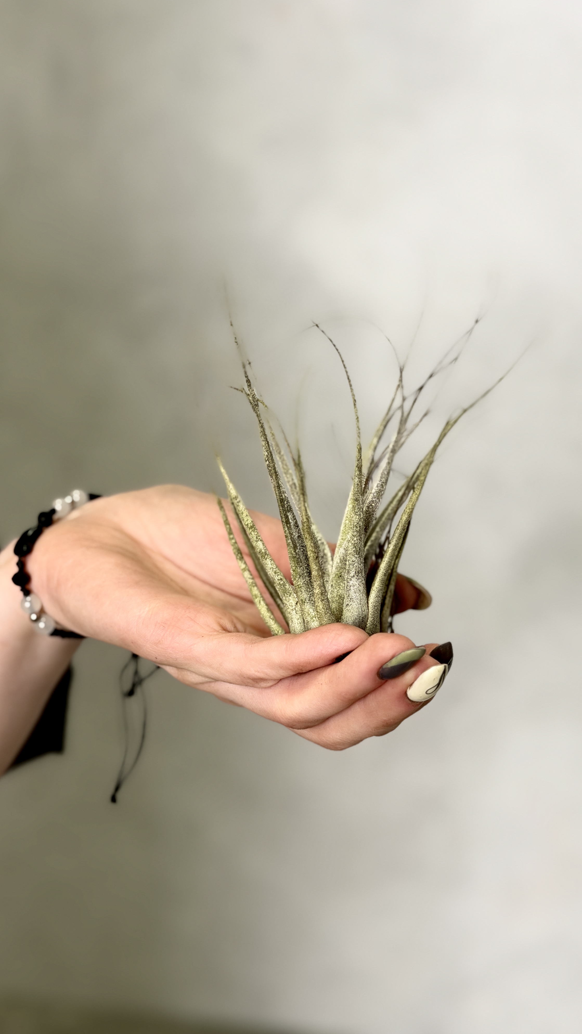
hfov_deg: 22.6
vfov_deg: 39.2
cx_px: 318
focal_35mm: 53
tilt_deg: -8.4
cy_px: 513
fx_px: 1454
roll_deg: -1.7
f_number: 1.78
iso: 50
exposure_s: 1/196
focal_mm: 6.76
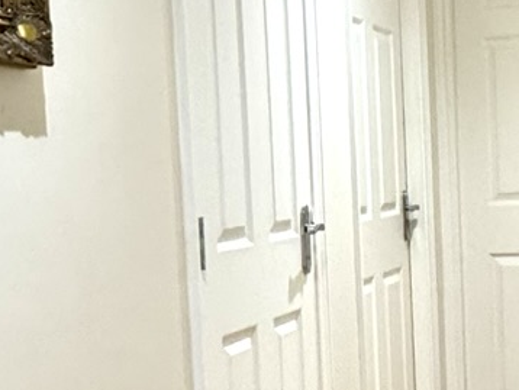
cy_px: 284
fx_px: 1200
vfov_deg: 18.4
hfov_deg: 24.3
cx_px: 333
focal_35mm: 80
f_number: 2.2
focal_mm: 2.22
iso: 320
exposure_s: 1/100
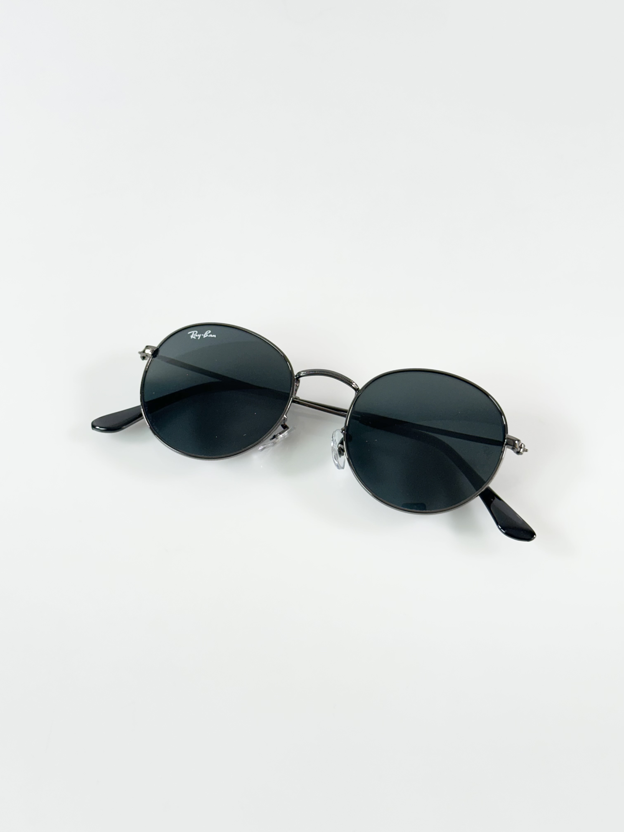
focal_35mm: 48
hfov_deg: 30.3
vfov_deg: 39.7
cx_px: 312
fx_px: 1154
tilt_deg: -57.6
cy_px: 416
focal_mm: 6.86
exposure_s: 1/100
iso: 80
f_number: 1.78
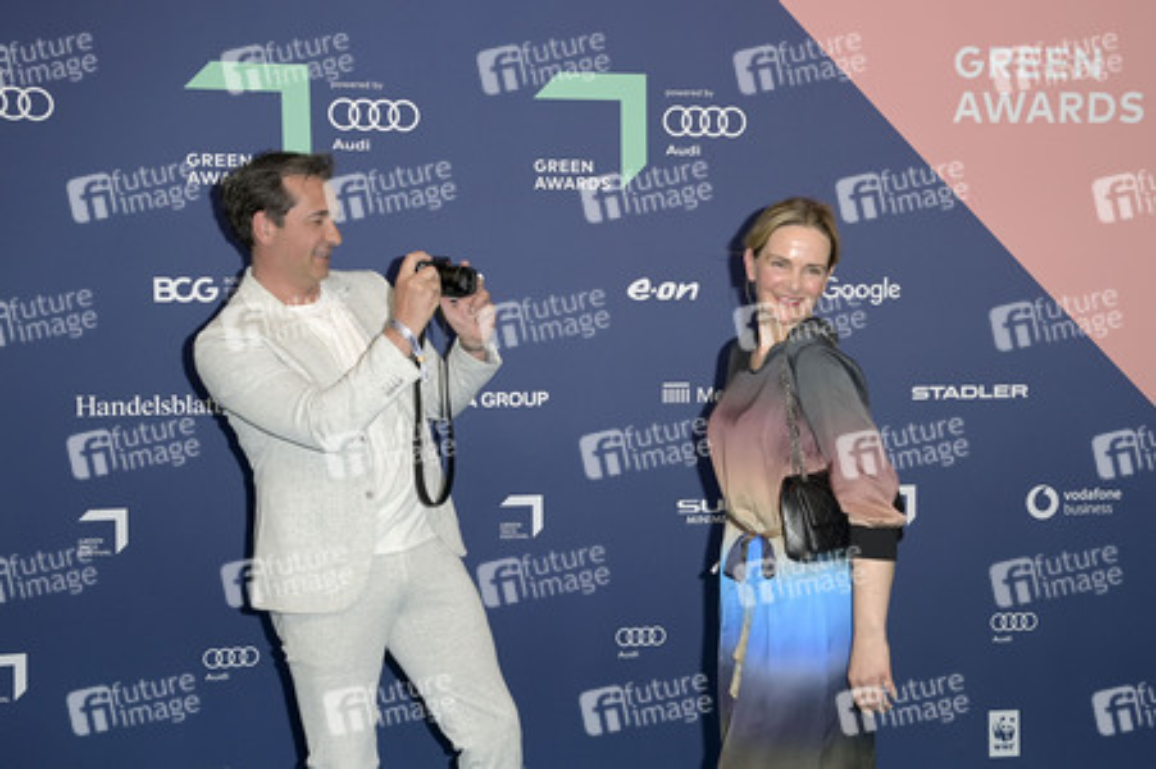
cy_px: 384
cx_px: 578
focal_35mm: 44
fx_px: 1412
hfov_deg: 44.5
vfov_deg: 30.5
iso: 800
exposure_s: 1/250
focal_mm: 44
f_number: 6.3
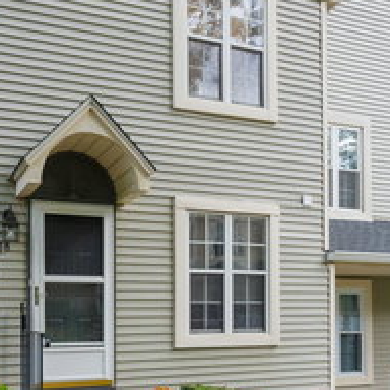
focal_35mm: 36
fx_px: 459
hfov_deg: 43.7
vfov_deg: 43.8
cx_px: 74
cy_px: 315
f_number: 11
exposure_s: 1/50
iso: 800
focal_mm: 17
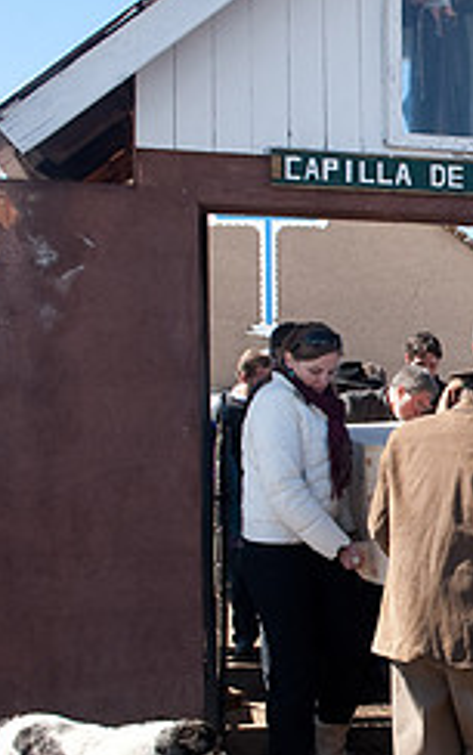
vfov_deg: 35.1
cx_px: 634
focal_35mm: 58
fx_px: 1193
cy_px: 412
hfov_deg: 20.3
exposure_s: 1/500
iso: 200
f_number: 5
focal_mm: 24
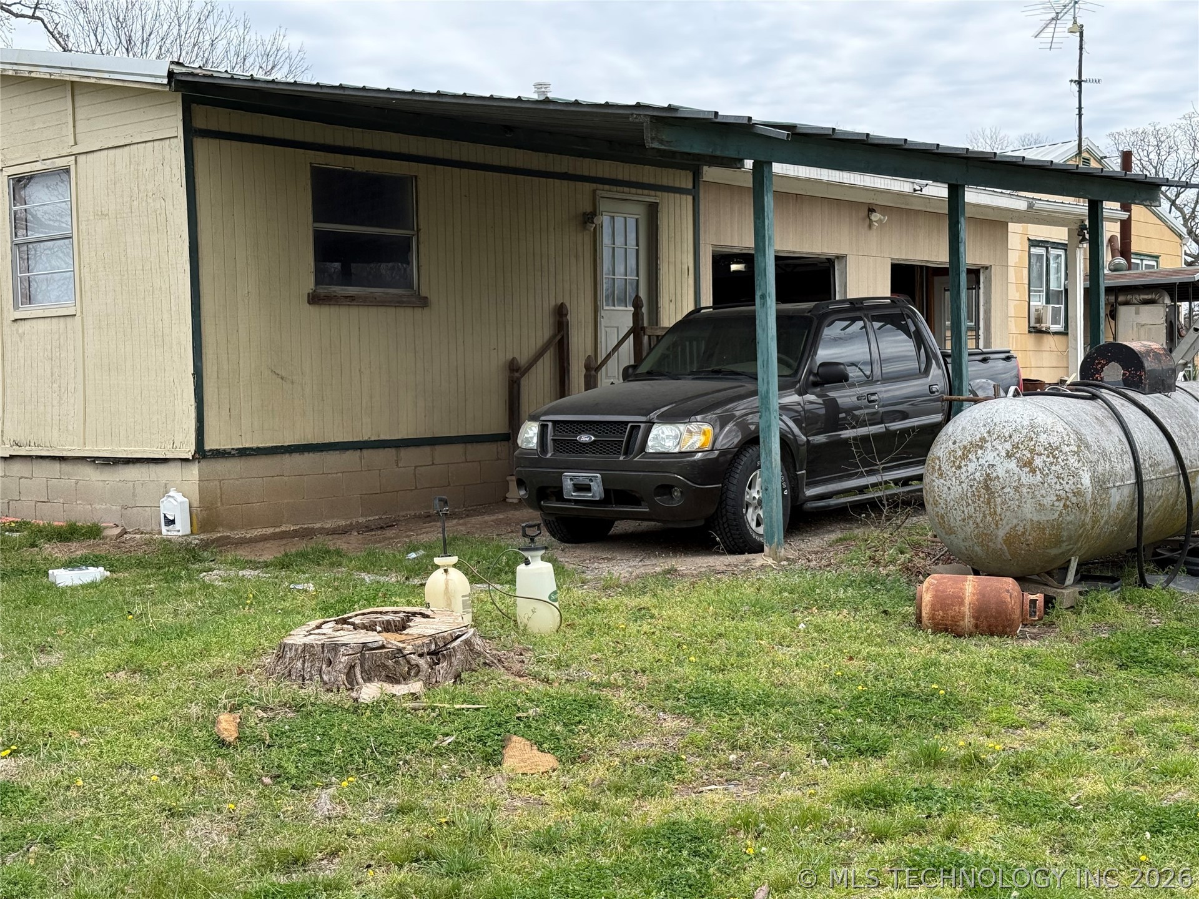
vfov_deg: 30.3
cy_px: 450
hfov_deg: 39.7
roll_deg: +1.0
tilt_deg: -2.7
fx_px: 1663
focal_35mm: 48
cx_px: 600
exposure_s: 1/2494
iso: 80
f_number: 1.78
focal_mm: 6.76
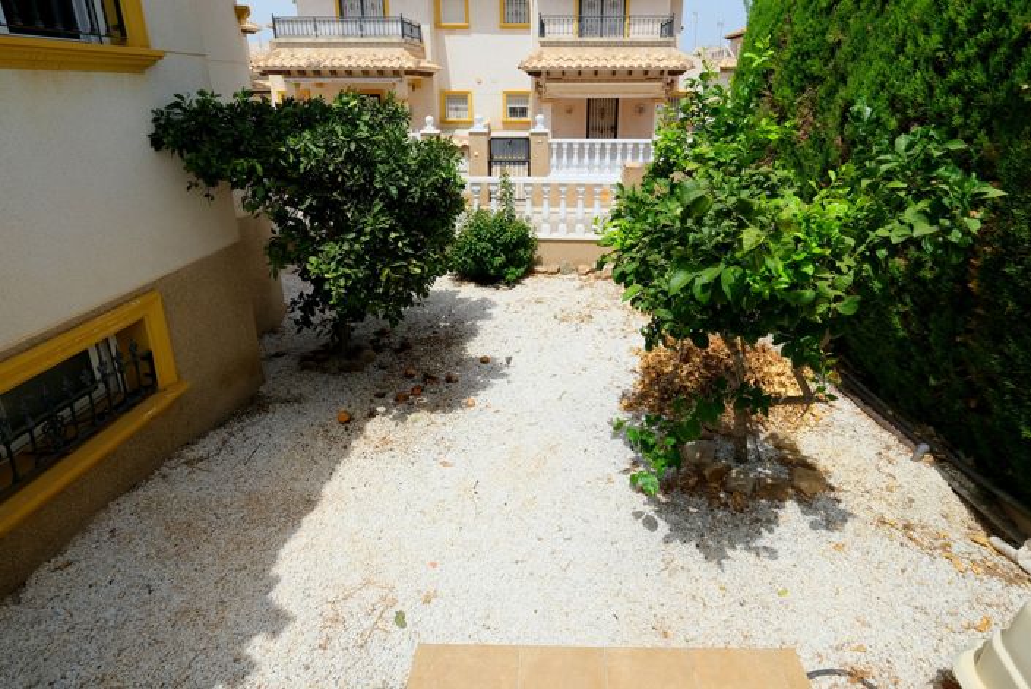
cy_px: 344
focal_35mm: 15
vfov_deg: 77.4
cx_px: 516
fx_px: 430
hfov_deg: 100.4
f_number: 8
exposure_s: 1/550
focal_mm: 10
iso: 320
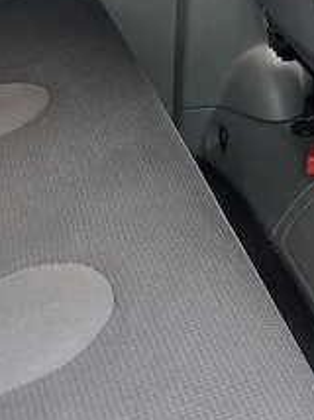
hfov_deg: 16.3
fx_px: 1042
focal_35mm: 86
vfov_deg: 21.4
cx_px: 396
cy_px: -59
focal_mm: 6.3
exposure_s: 1/101
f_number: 1.7
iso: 640
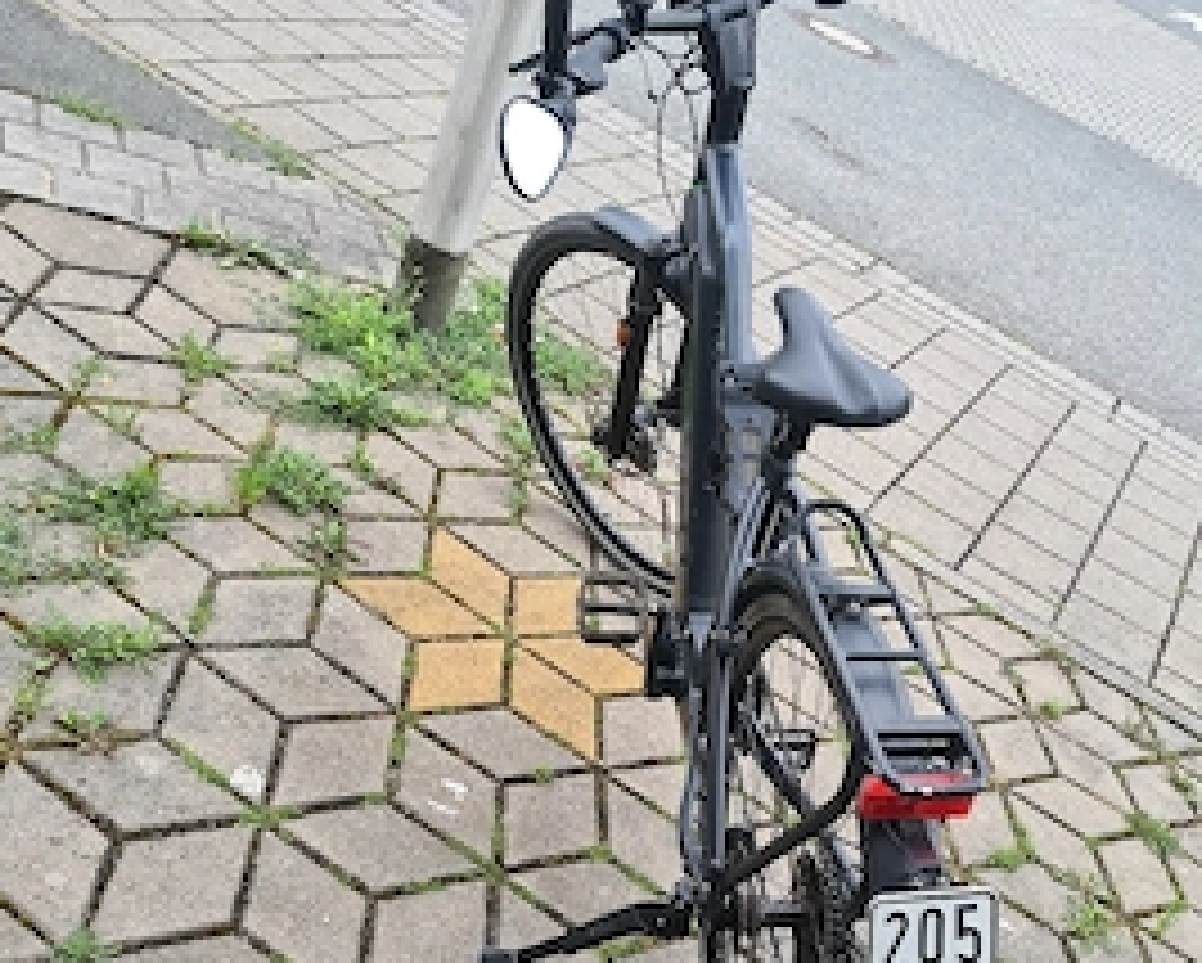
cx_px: 617
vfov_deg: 38.8
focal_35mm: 38
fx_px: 1353
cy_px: 630
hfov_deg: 47.9
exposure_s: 1/204
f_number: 1.8
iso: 50
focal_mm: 5.4
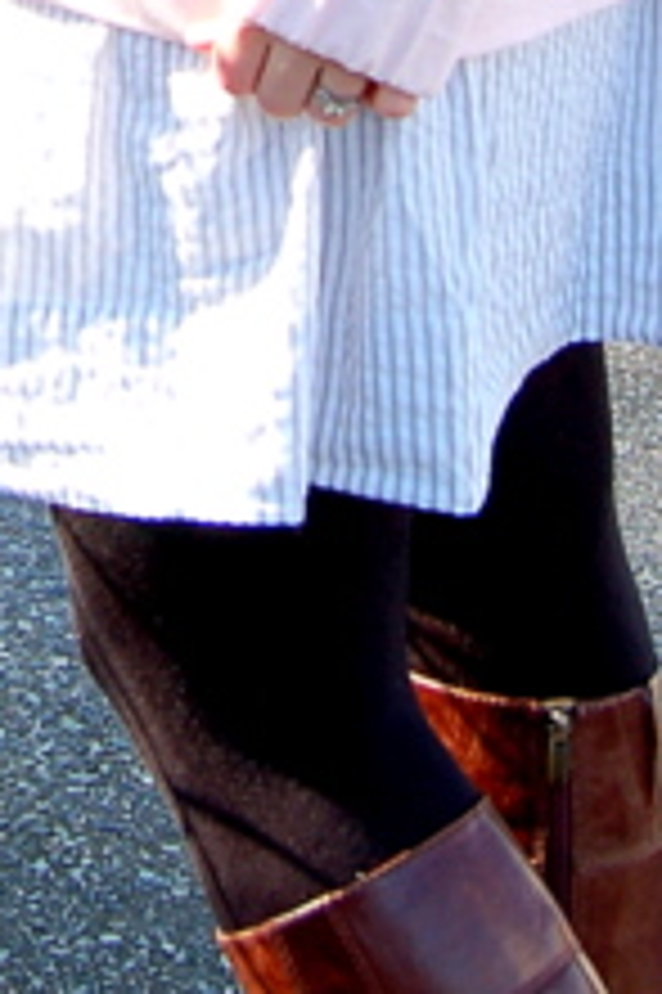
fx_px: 4392
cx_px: -259
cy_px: -670
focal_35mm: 159
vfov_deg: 12.1
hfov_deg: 8.5
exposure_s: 1/125
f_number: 5.6
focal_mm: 26
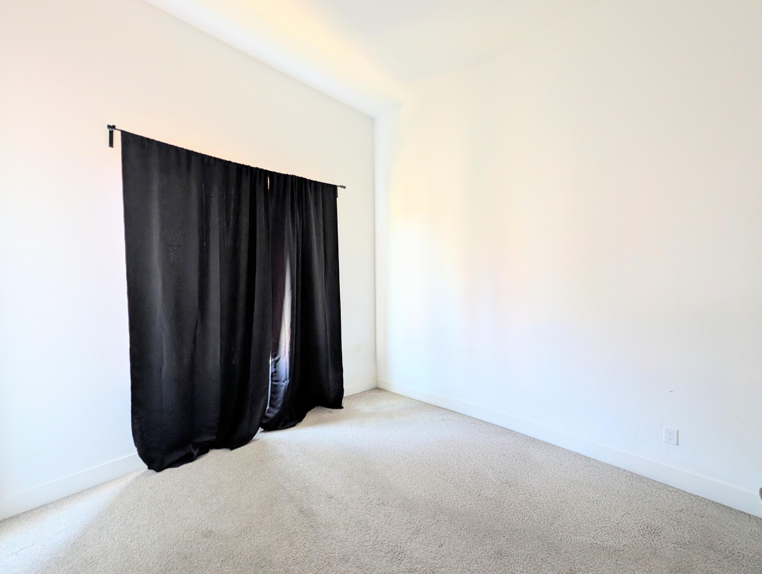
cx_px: 381
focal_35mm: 12
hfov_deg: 110.5
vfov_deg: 94.6
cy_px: 287
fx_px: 264
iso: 275
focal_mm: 2.02
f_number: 1.7
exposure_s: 1/25.8
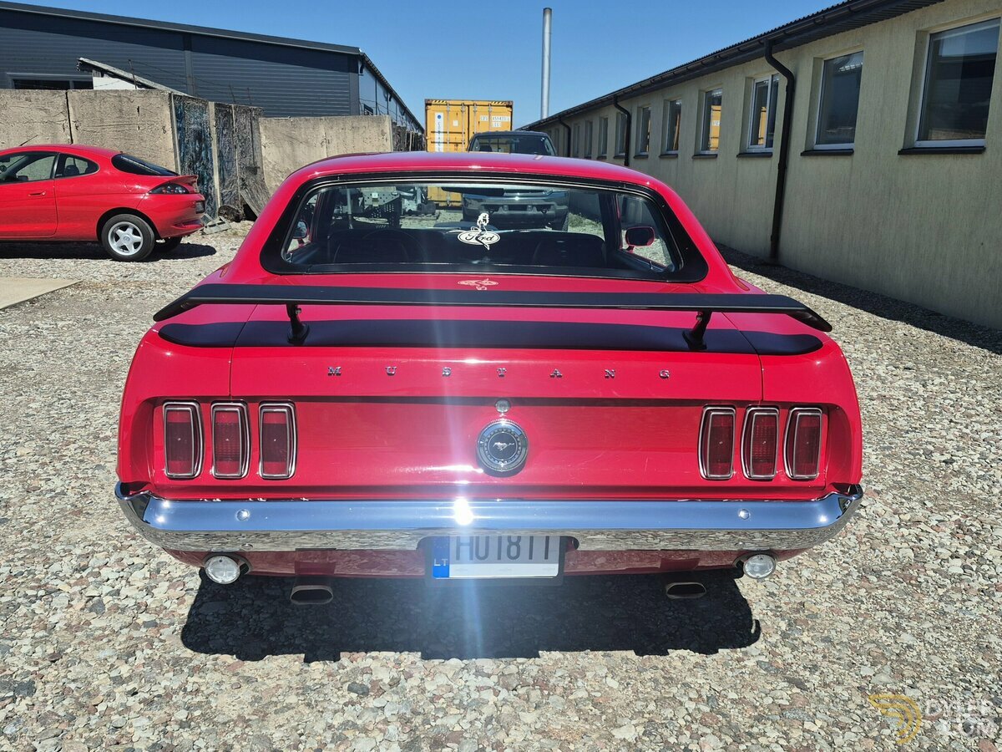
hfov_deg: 73.9
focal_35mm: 23
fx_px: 666
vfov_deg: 58.9
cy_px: 376
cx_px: 501
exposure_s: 1/3333
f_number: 1.8
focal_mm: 5.4
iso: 25
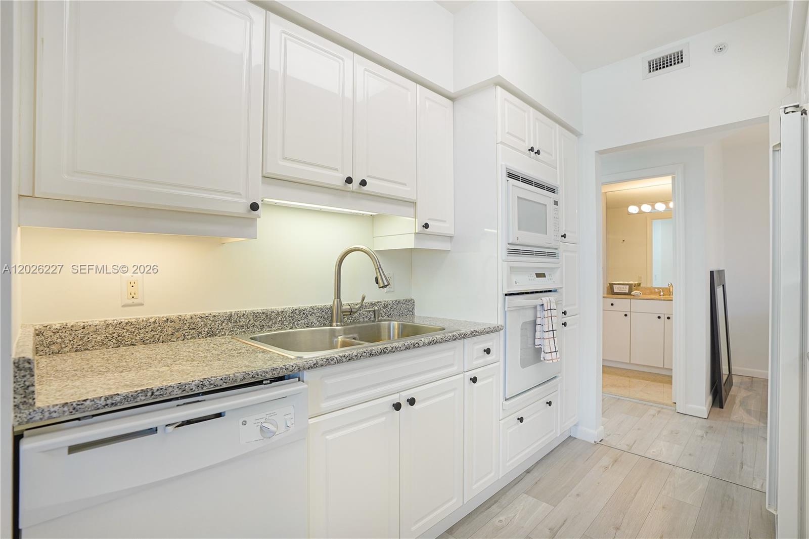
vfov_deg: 73.7
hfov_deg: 96.7
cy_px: 270
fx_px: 359
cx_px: 404
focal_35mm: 16
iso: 500
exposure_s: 1/100
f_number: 4.5
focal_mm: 16
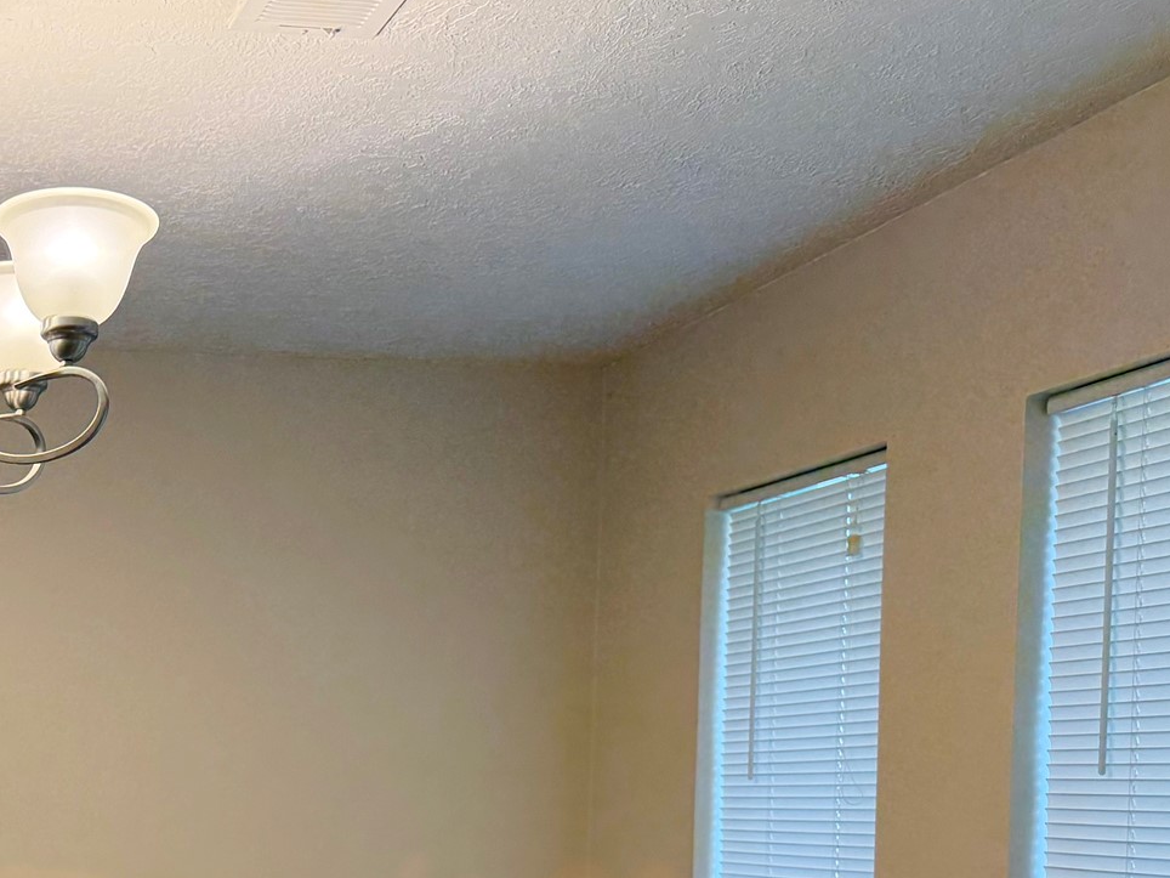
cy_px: 829
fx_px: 1724
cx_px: -58
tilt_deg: -0.7
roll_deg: -1.2
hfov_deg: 33.5
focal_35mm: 51
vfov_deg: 27.3
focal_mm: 6.76
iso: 250
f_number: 1.78
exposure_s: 1/120
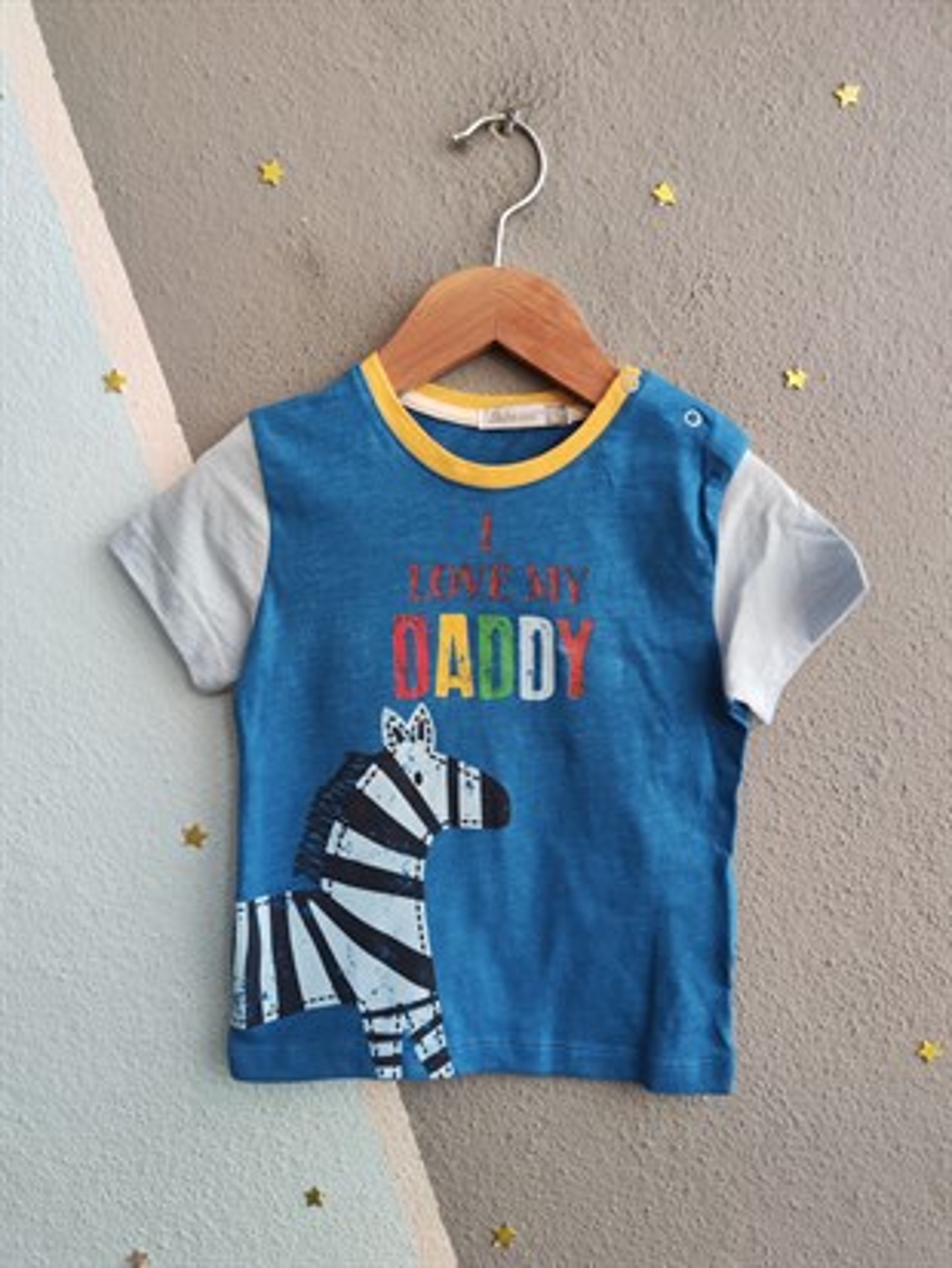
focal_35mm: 24
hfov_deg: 56.8
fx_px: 880
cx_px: 476
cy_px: 634
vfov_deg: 71.6
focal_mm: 5.59
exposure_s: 1/80.4
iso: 400
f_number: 1.88
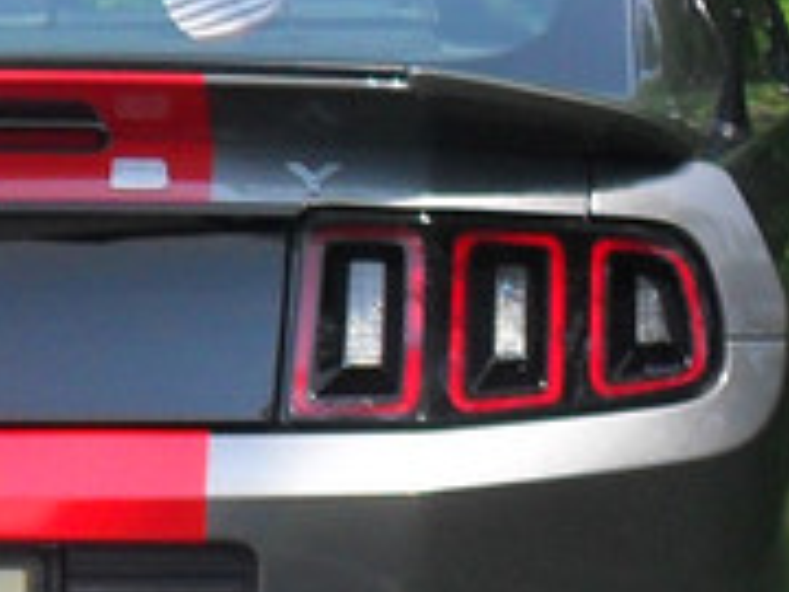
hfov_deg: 9.5
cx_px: -24
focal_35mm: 207
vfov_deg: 7.2
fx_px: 4718
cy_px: 351
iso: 100
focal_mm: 6.2
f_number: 8.9
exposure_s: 1/90
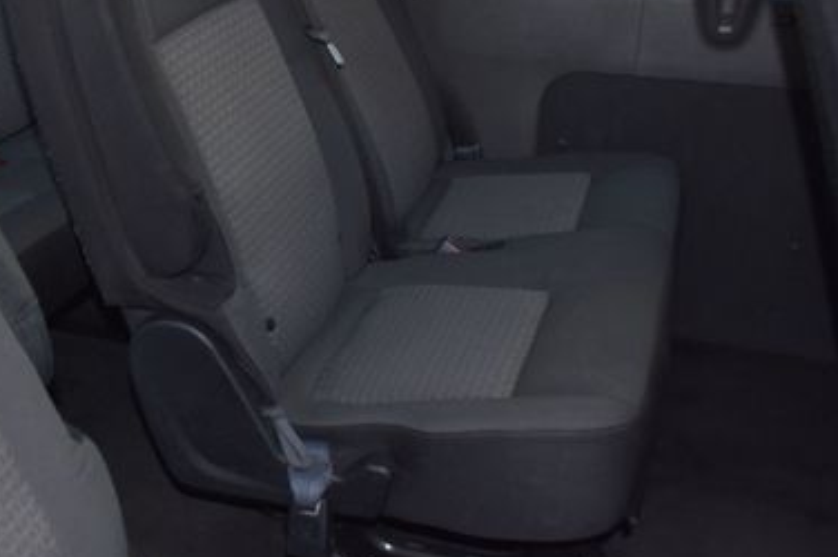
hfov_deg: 41.4
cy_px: 243
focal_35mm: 46
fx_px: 1070
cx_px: 198
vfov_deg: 29.2
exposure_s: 1/125
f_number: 5.6
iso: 560
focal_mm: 18
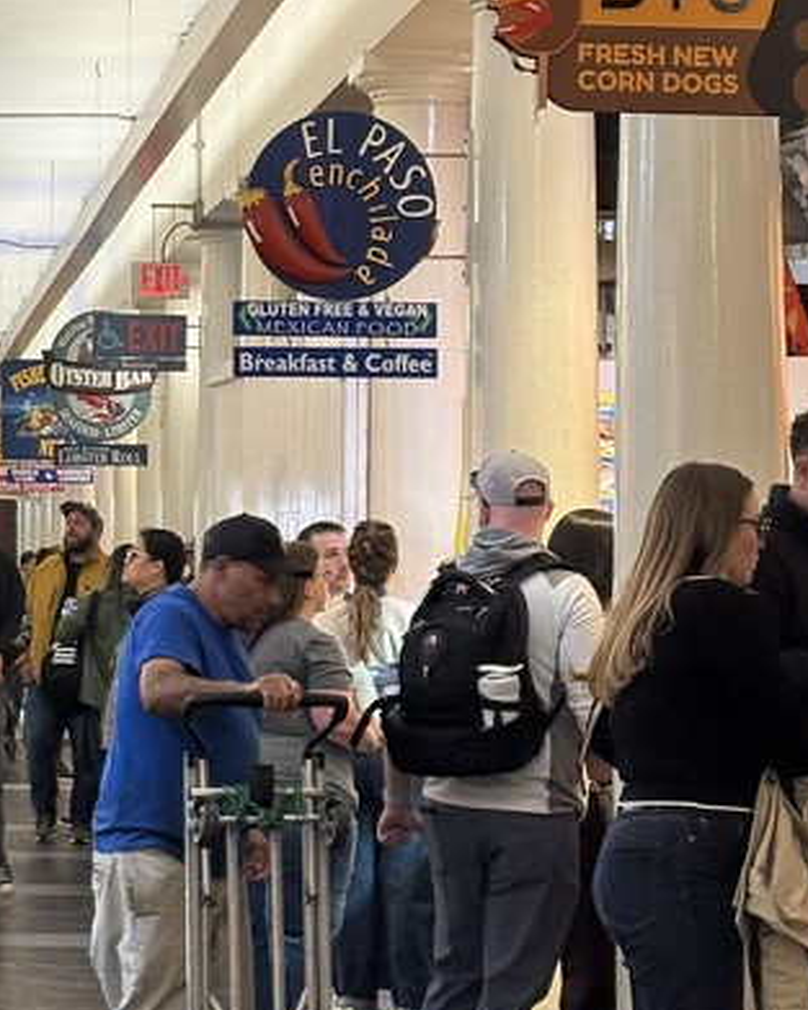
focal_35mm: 133
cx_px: -108
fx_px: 3974
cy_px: 284
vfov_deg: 14.4
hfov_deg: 11.4
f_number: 1.6
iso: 40
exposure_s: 1/60
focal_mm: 5.96
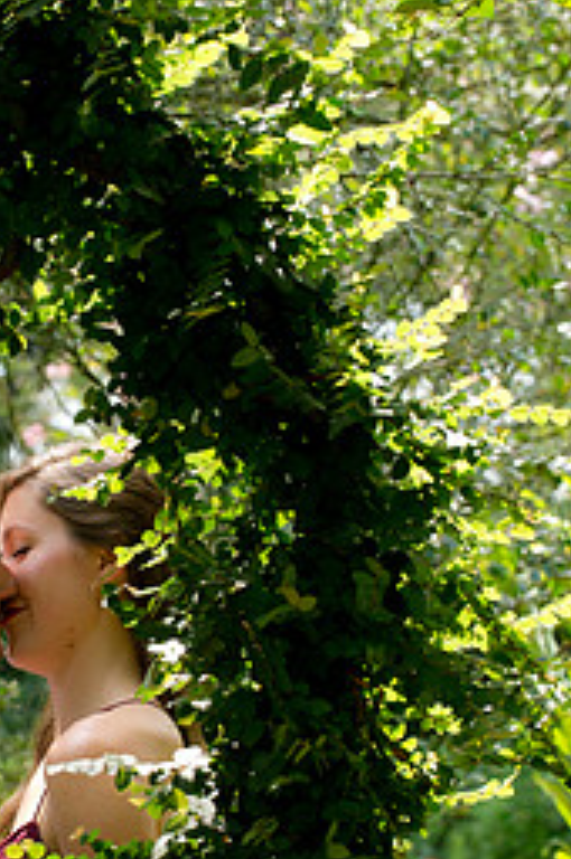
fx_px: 4270
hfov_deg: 7.6
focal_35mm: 179
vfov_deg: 11.5
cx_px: 92
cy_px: 527
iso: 320
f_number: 6.3
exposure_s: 1/200
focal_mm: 102
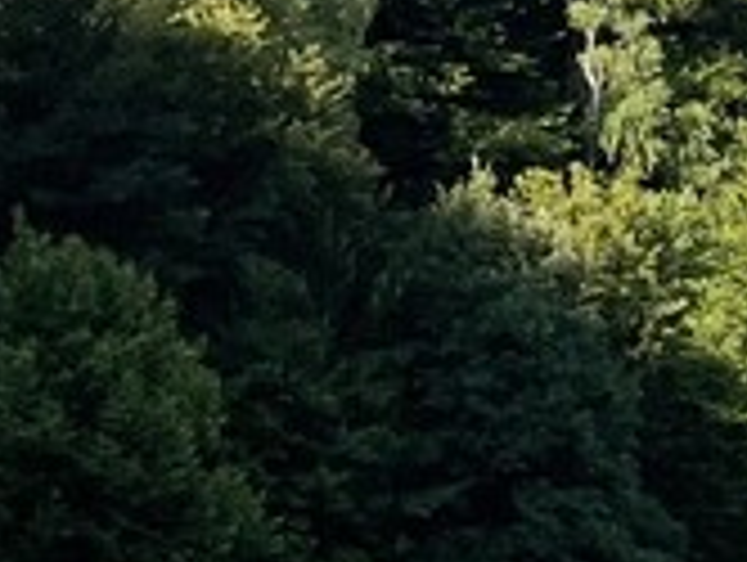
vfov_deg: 9.2
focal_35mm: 160
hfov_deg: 9.6
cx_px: 2250
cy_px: 647
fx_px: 3458
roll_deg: +2.9
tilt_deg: +5.7
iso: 32
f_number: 1.6
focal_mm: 4.2
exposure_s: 1/2132
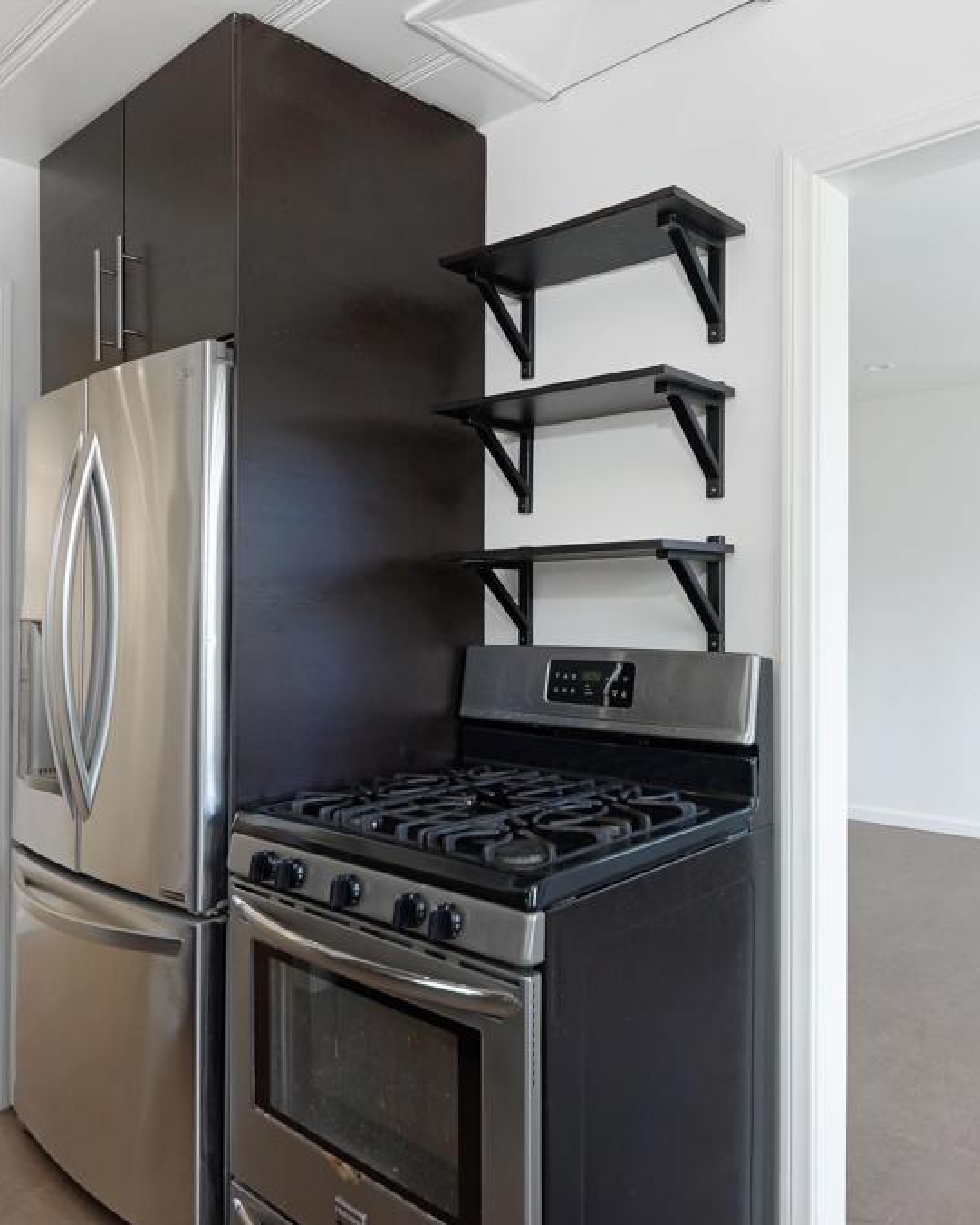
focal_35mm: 27
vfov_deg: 64.1
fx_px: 979
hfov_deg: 52.9
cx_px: 581
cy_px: 615
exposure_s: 1/20
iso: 200
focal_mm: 19
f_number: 5.6
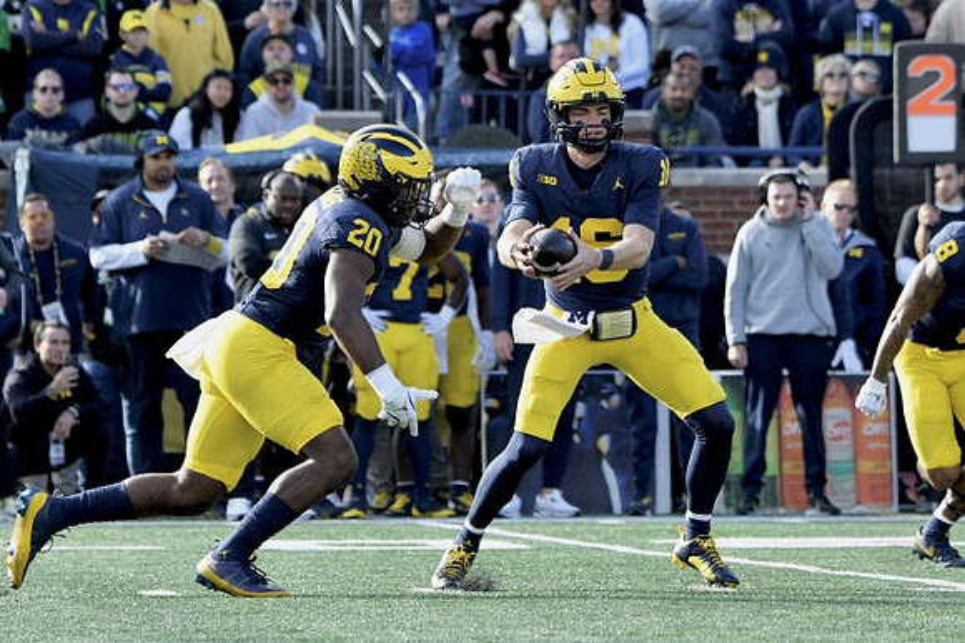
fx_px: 8840
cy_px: 322
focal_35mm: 330
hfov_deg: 6.2
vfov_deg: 4.2
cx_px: 482
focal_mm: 220
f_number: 5.3
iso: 1250
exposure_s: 1/1250
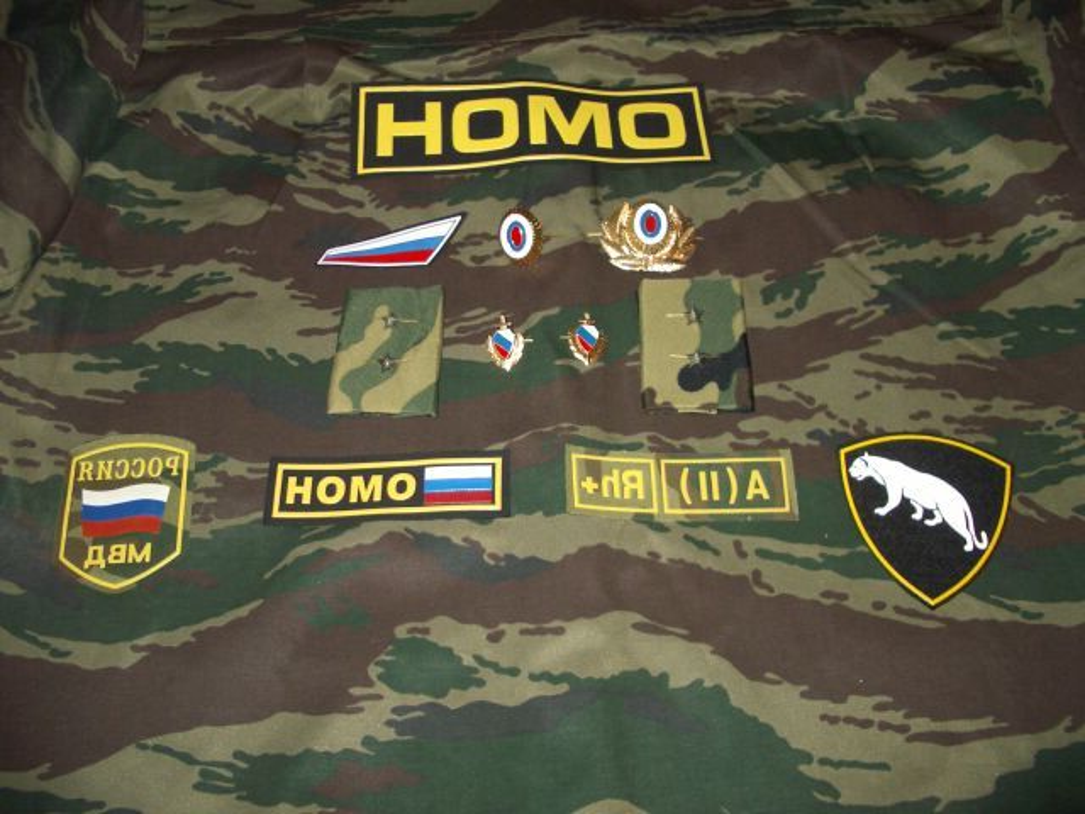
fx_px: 1097
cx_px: 542
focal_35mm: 35
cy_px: 407
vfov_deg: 40.7
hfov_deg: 52.6
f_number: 2.6
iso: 100
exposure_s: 1/60
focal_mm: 5.8
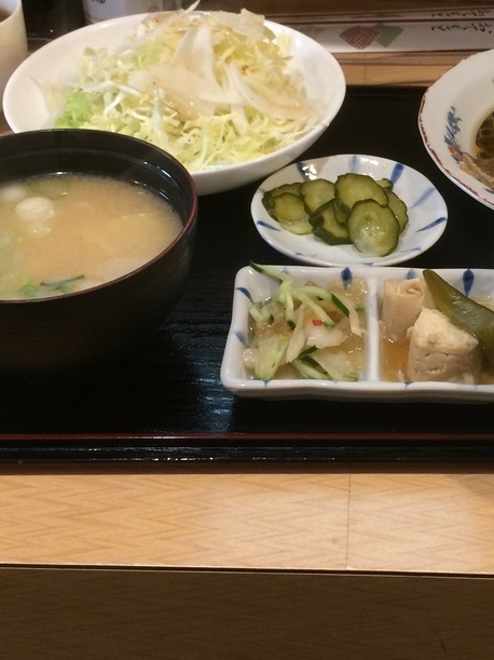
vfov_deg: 33.6
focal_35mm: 57
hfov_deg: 25.3
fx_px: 1085
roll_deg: +0.1
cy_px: 240
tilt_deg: -38.4
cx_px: 379
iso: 125
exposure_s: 1/30
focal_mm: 4.15
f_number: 2.2
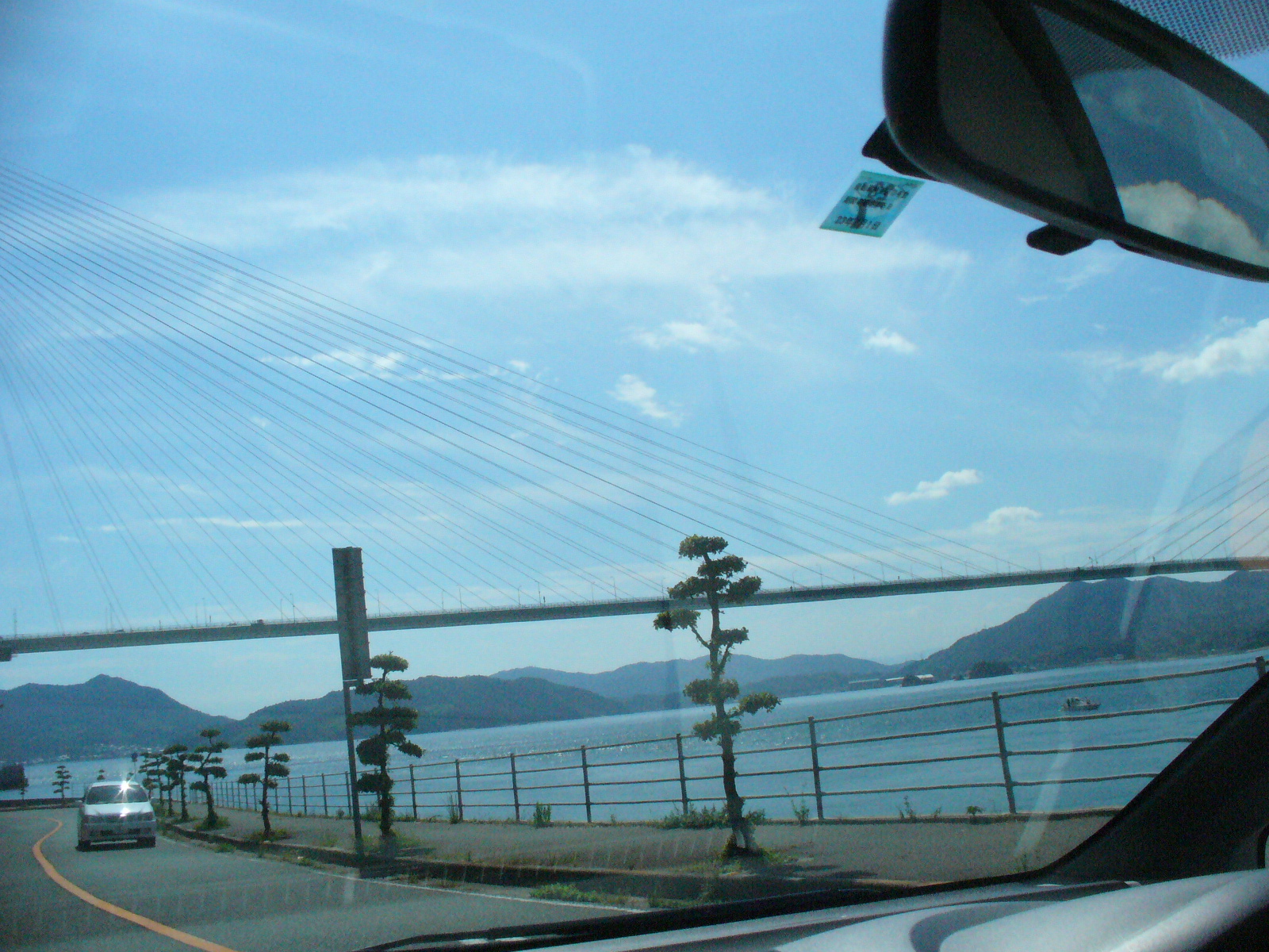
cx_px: 634
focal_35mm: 37
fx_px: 1356
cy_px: 476
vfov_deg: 38.7
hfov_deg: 50.1
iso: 400
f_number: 5.6
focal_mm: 6.1
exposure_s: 1/2000
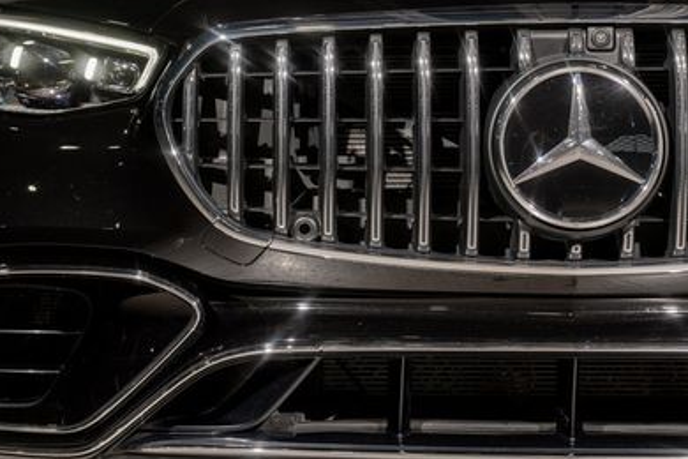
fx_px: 1567
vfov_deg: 16.6
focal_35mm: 82
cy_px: 193
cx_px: 310
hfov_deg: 24.8
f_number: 5.6
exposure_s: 1/50
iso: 320
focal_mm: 50
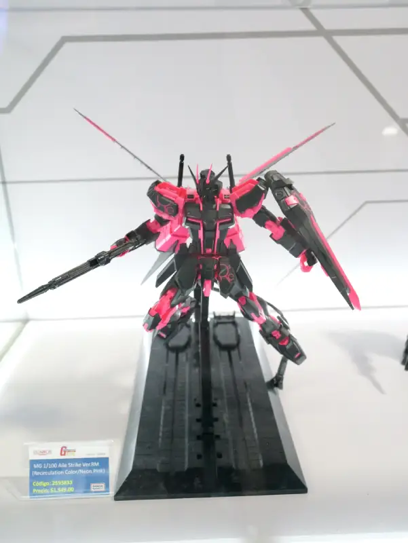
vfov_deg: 59.9
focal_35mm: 30
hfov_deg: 46.8
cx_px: 204
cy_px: 272
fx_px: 471
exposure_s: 1/250
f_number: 5
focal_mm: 15
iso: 10000
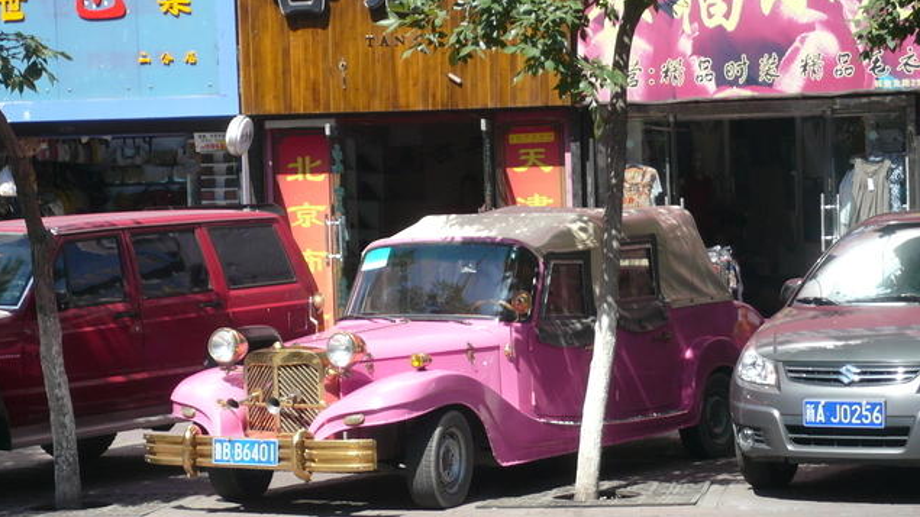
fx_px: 2732
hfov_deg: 19.1
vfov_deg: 10.8
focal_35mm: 112
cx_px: 458
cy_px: 320
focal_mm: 16.8
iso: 100
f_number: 5.6
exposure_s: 1/250
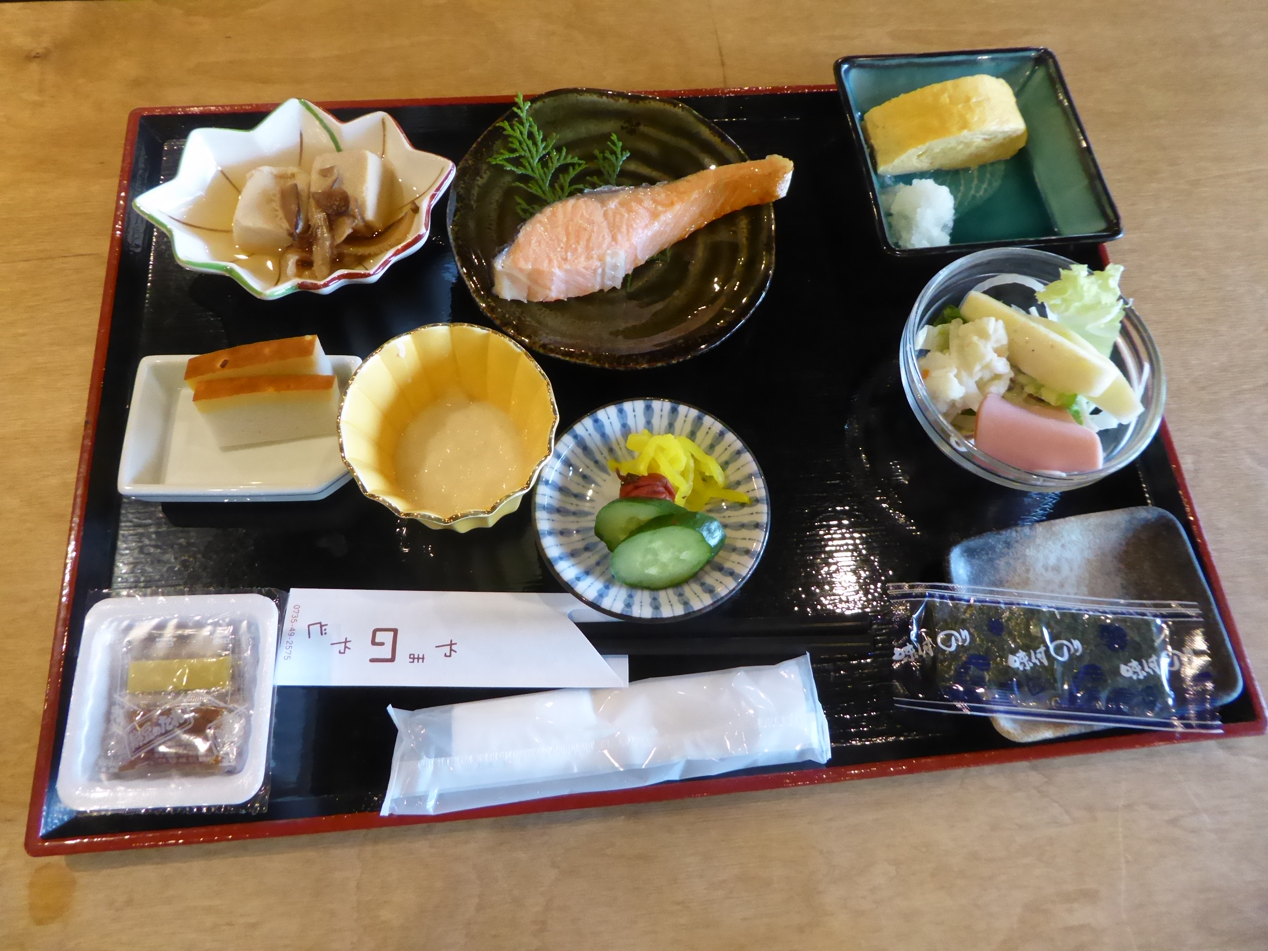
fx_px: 916
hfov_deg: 69.4
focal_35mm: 25
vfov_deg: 54.9
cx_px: 634
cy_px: 476
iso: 800
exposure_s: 1/30
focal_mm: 4.3
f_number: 3.3
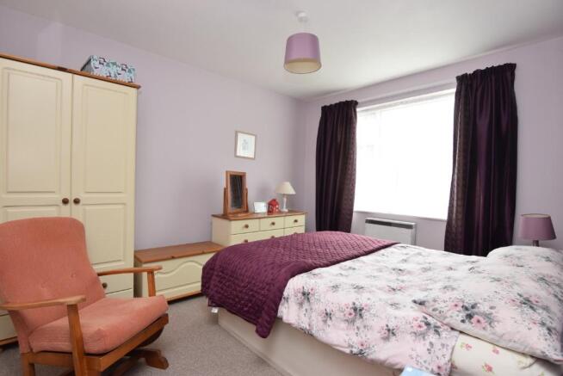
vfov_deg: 72.1
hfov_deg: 94.9
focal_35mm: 16
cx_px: 282
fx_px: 258
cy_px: 188
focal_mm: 11
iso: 560
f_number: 5.6
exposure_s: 1/125
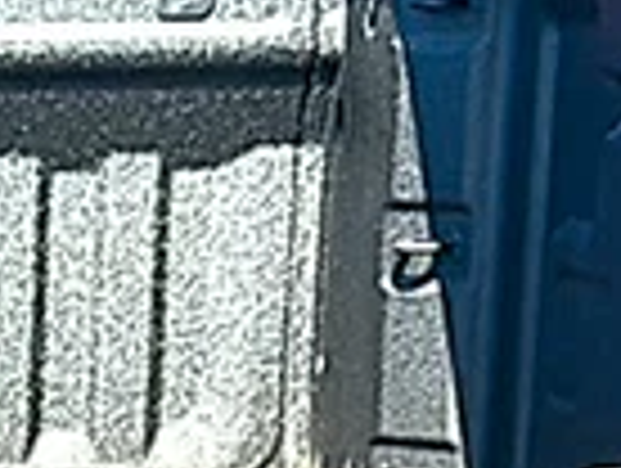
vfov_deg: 8.0
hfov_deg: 10.4
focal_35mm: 177
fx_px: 3181
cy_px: 943
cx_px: -549
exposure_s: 1/1042
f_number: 1.78
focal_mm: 6.86
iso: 80
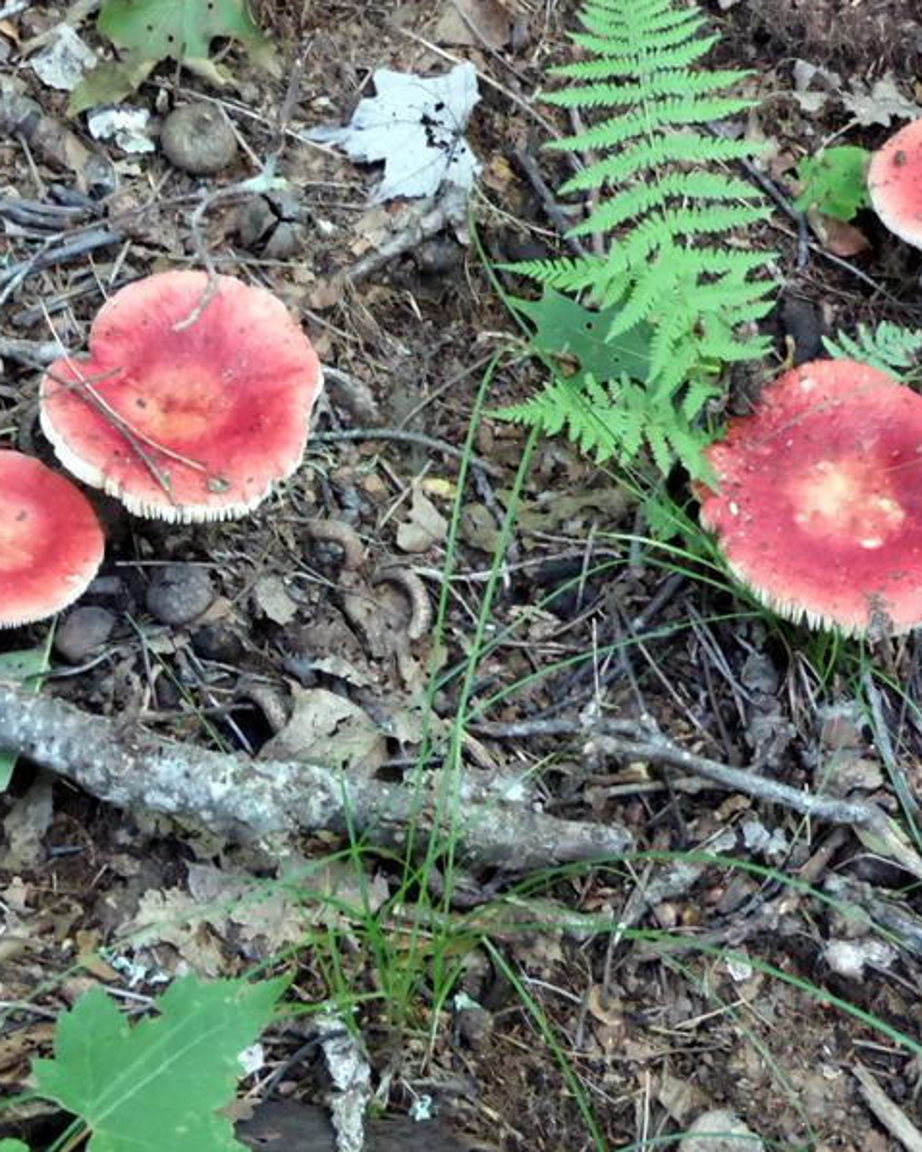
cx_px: 392
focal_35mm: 119
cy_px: 575
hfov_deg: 13.0
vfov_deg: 16.2
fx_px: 4057
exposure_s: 1/40
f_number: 4.8
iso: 1600
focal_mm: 15
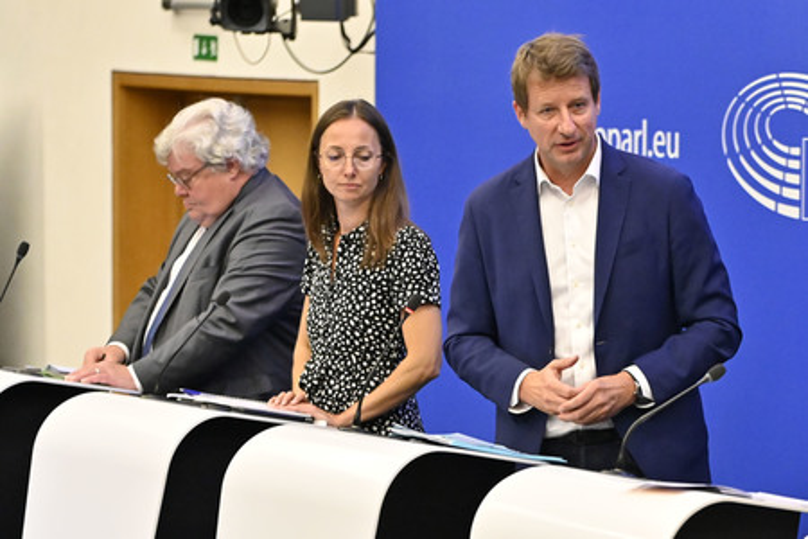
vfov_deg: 13.4
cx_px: 404
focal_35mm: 102
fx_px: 2289
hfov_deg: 20.0
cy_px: 270
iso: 5000
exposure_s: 1/800
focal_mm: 102
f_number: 2.8
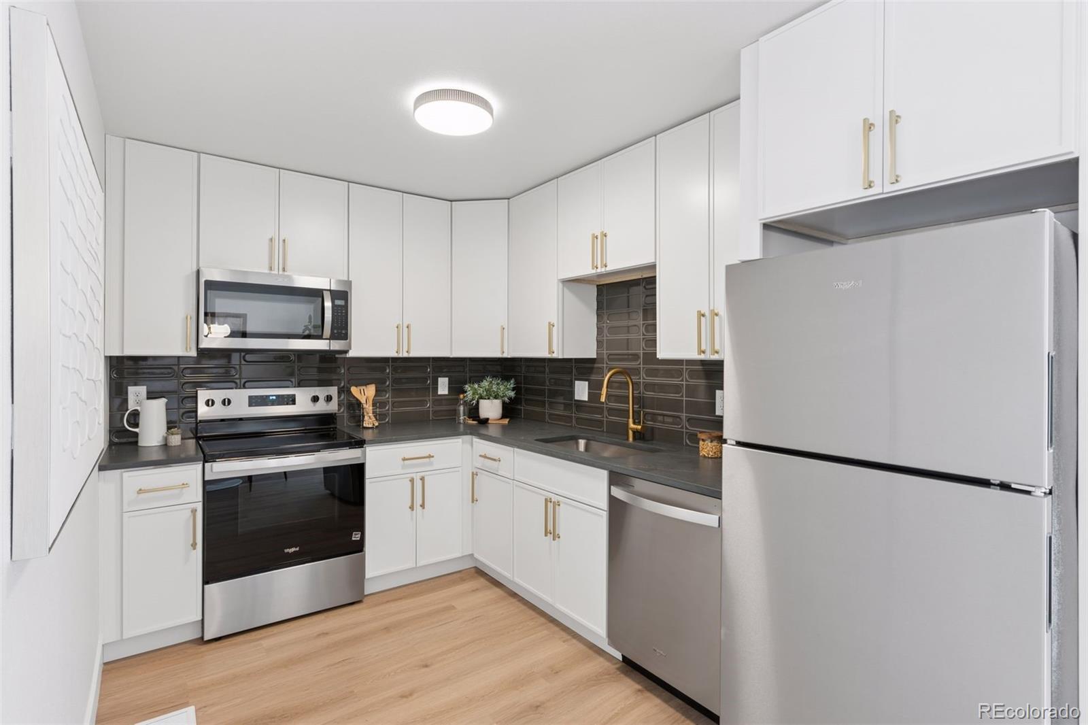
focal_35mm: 18
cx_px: 544
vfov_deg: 67.4
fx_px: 544
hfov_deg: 90.0
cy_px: 362
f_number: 9
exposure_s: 1/8
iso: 400
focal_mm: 18
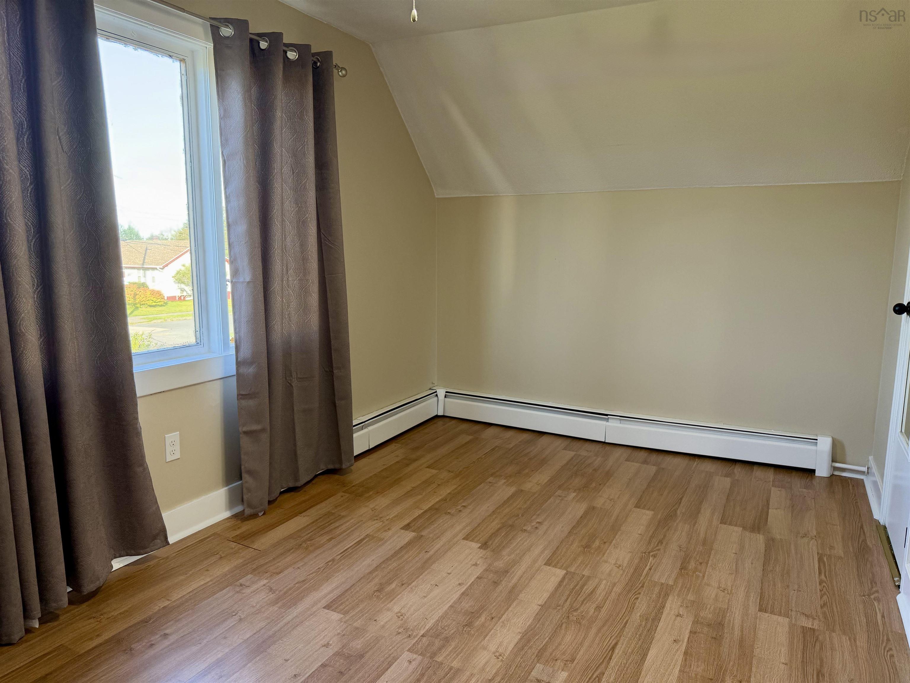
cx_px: 455
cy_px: 342
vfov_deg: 56.8
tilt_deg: -8.6
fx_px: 631
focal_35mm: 24
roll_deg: +0.1
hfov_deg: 71.6
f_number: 1.78
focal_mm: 6.76
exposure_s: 1/120
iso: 64
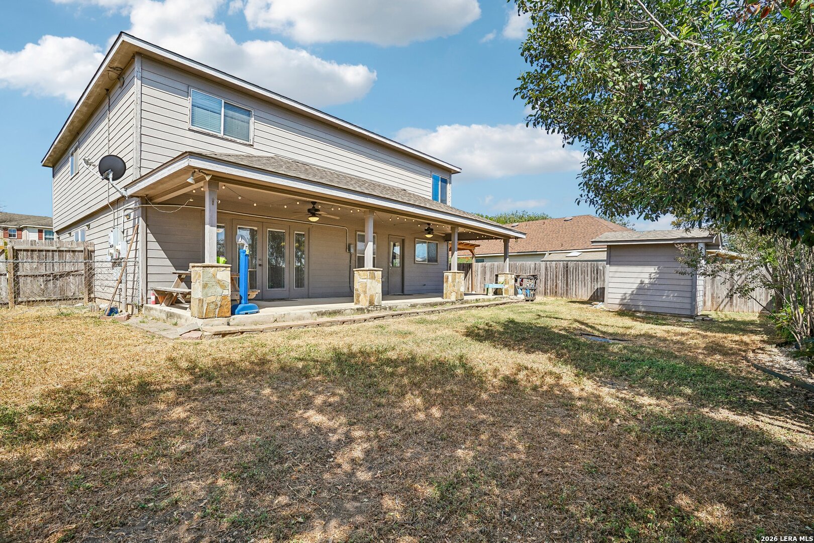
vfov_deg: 73.7
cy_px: 272
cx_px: 407
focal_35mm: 16
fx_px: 362
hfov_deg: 96.7
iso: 200
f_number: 8
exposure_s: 1/125
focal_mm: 16
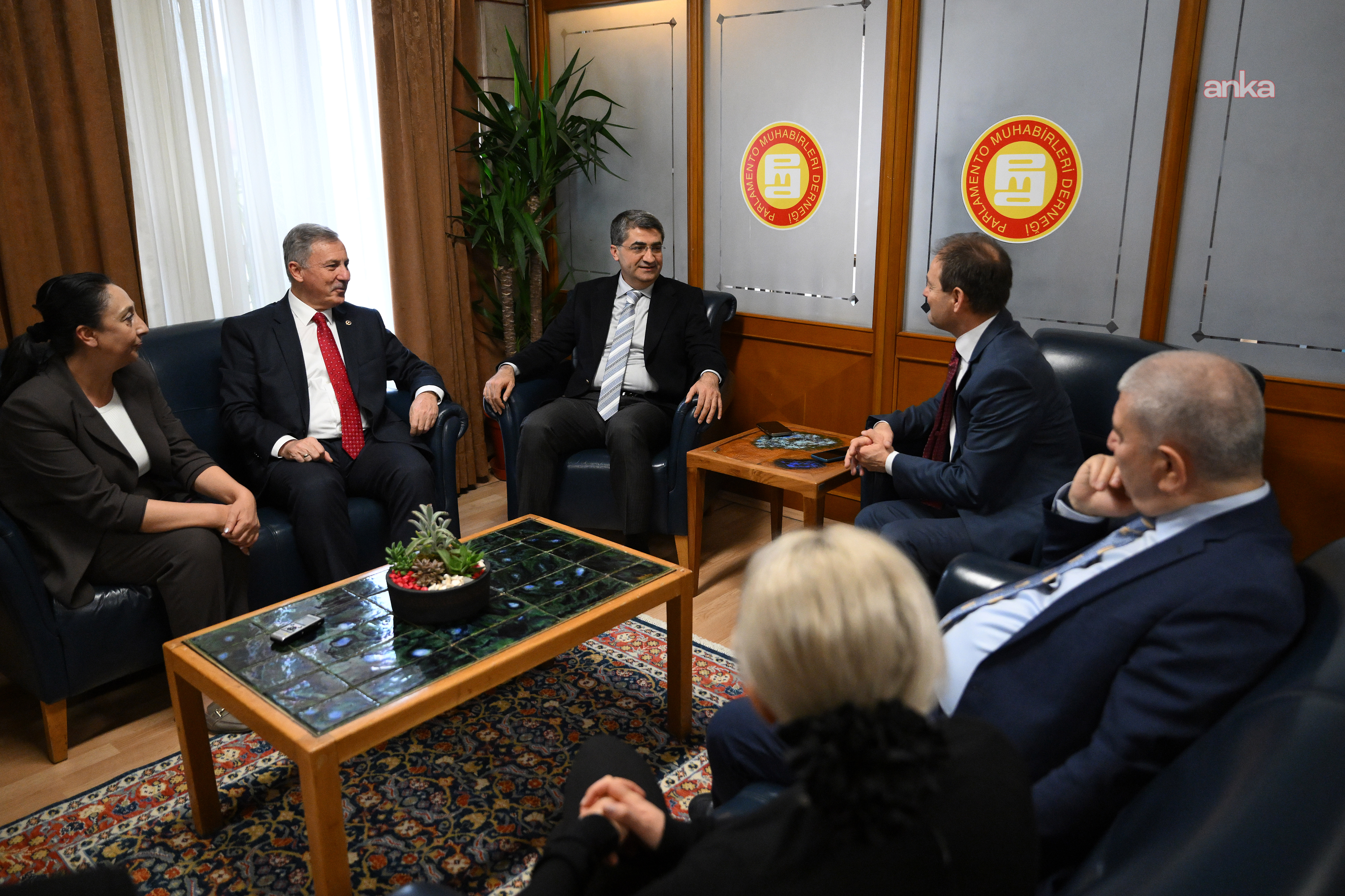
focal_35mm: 25
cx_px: 672
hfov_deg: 71.5
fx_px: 934
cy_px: 448
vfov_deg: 51.3
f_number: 2.8
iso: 5000
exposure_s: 1/320
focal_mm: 25
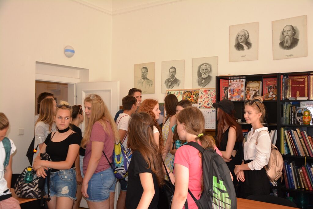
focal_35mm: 38
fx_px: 326
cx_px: 156
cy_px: 104
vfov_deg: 35.5
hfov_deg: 51.3
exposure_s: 1/60
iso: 560
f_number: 4
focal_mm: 25
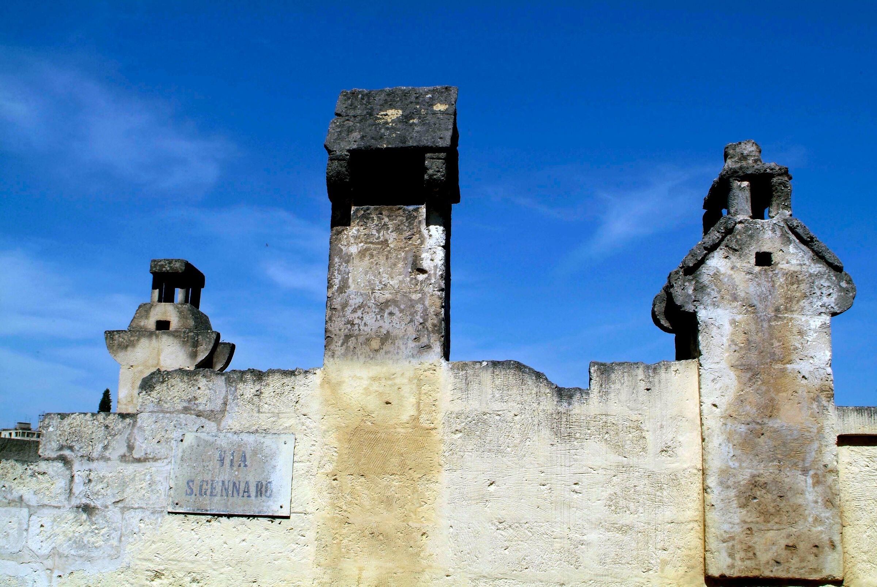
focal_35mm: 36
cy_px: 294
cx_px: 438
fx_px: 878
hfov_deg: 53.1
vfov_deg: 37.0
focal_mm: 24
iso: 100
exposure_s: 1/90
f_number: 13
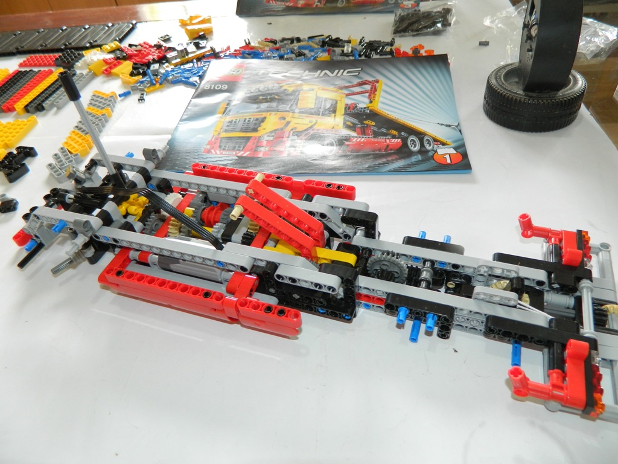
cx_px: 309
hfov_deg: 69.4
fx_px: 446
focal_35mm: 25
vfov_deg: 54.9
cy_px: 232
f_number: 3.1
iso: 160
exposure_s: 1/30
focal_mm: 4.5
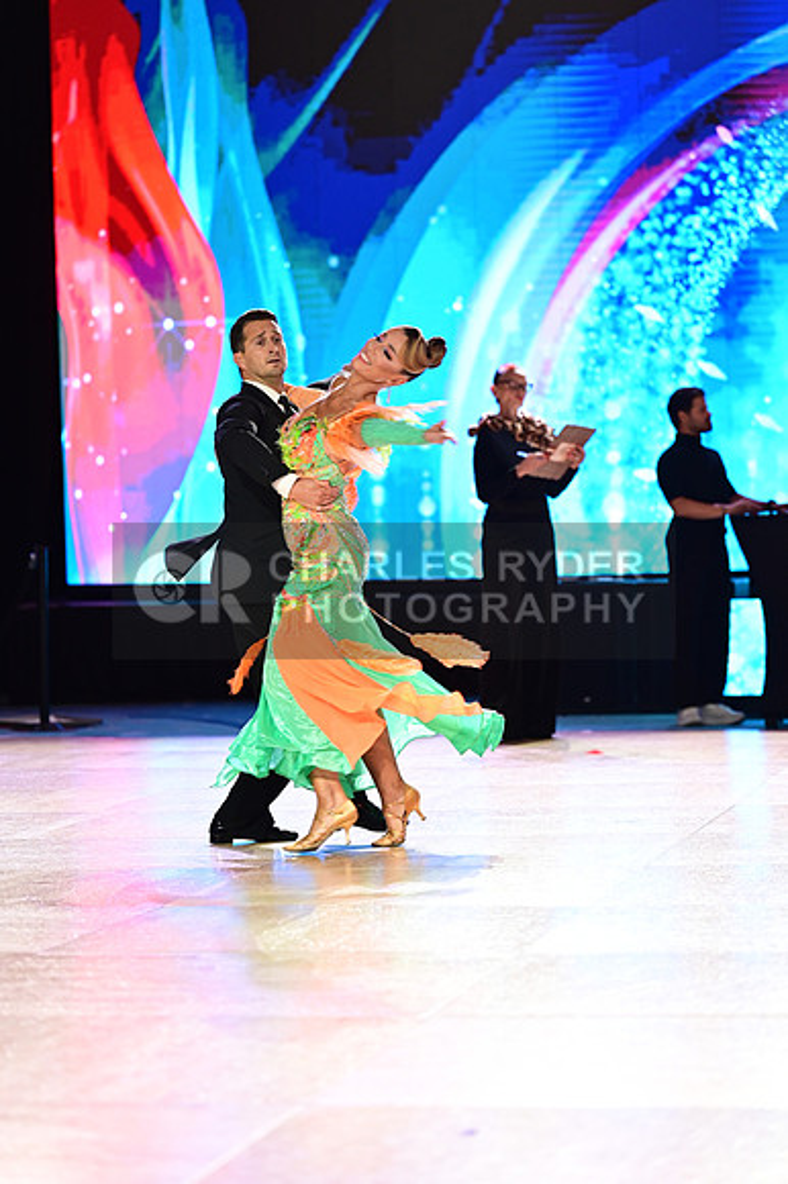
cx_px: 394
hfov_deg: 11.9
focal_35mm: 115
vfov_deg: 17.8
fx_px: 3780
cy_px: 592
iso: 1600
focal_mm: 115
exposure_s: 1/320
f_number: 2.8
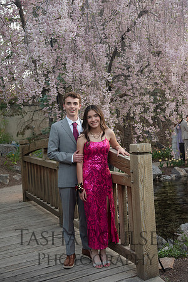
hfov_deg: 28.1
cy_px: 141
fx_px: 376
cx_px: 94
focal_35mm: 48
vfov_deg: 41.1
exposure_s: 1/125
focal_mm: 48
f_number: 5.6
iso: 800
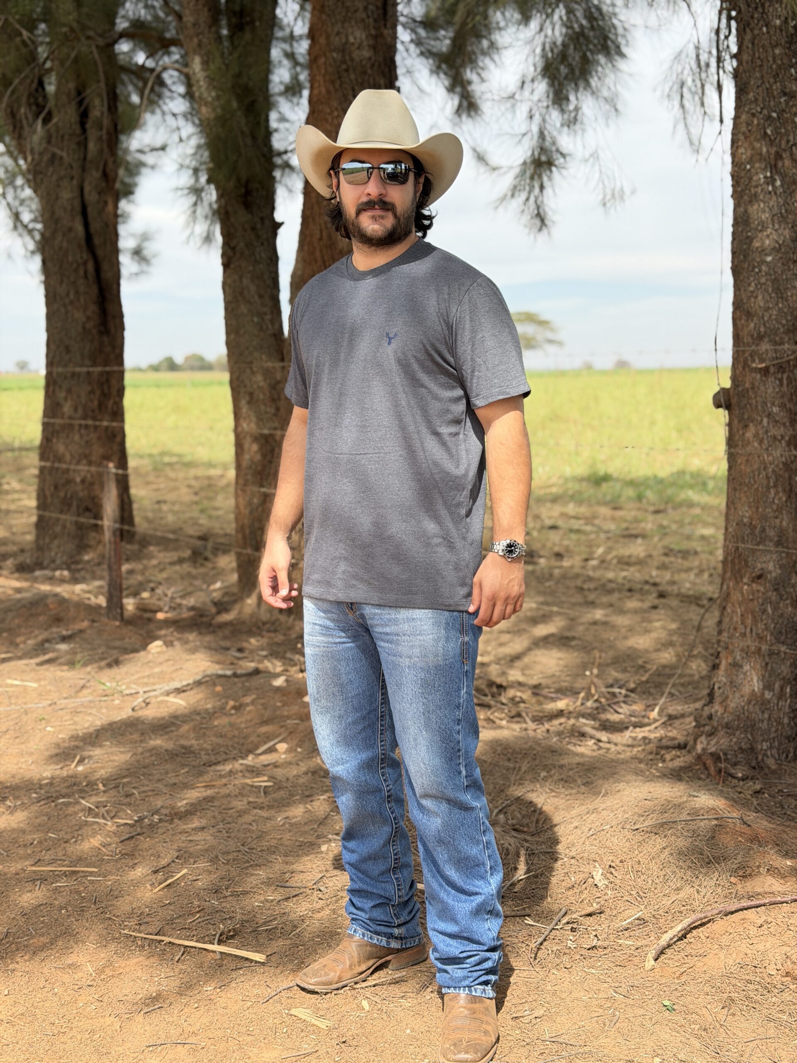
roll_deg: +0.8
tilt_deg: -6.6
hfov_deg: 30.3
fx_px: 1474
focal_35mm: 48
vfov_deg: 39.7
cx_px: 398
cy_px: 532
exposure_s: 1/3704
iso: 64
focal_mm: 6.76
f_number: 1.78
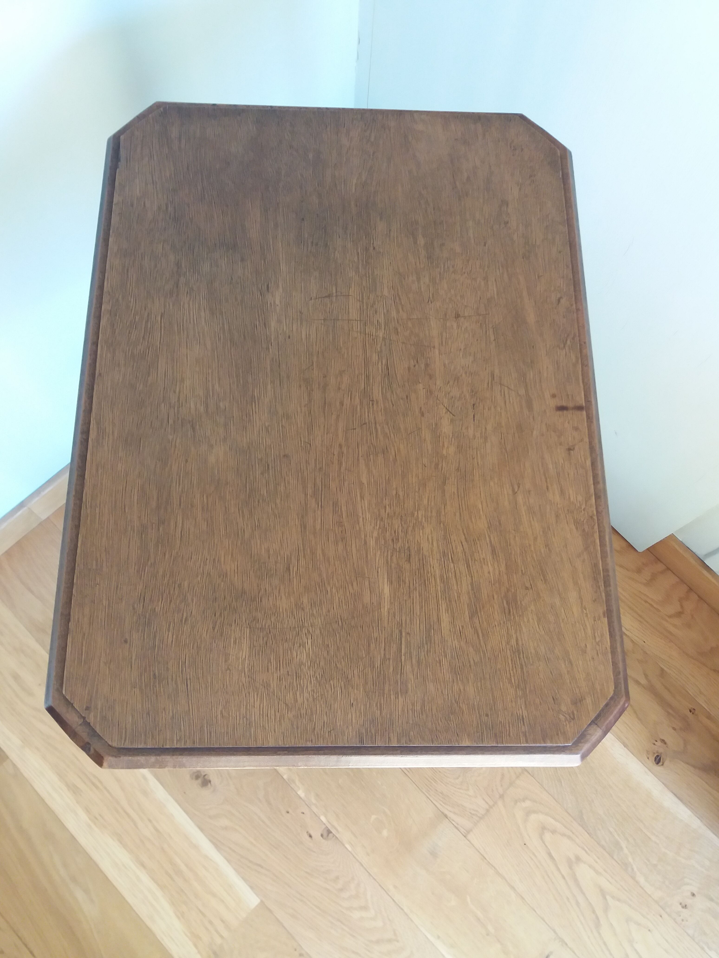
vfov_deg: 63.4
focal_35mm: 28
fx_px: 775
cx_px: 360
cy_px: 479
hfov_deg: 49.7
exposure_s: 1/33
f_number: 1.9
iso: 160
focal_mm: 3.7
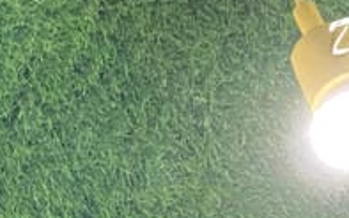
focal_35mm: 168
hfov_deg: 11.0
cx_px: -422
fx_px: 1597
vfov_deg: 6.7
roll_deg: +0.0
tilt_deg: +27.9
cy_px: 757
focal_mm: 4.25
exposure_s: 1/40
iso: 500
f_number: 1.8
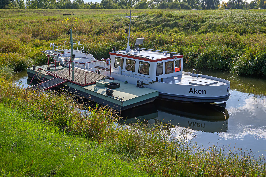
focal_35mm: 38
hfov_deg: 51.3
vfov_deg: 35.5
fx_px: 277
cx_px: 133
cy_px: 88
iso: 200
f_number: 8
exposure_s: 1/750
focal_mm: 25
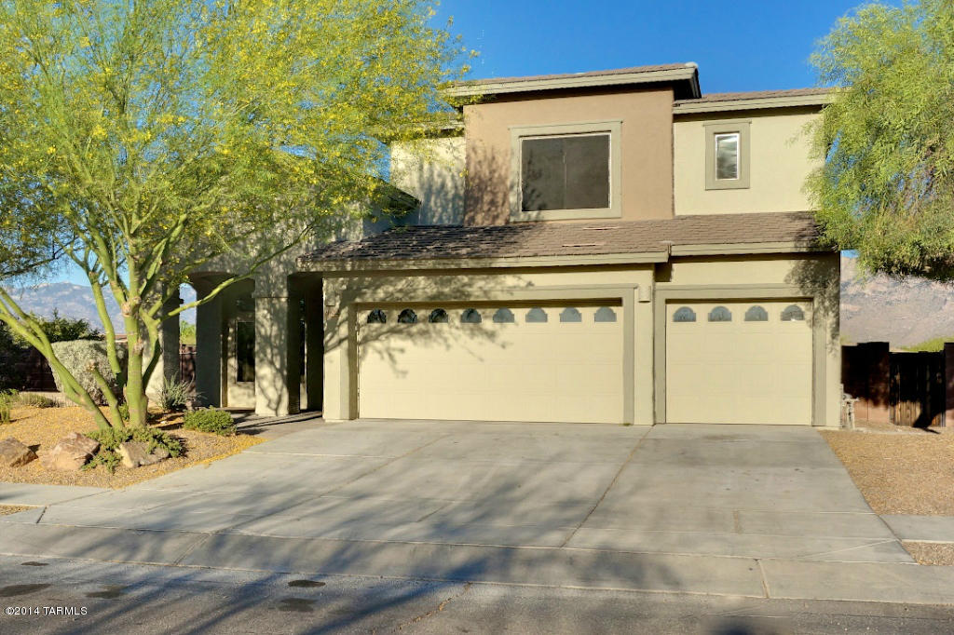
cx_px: 477
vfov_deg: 41.7
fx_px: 834
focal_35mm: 32
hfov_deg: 59.5
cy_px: 318
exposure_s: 1/250
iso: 400
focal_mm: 21
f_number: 16
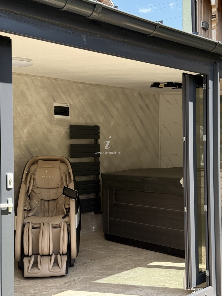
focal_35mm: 48
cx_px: 111
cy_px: 148
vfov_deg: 39.7
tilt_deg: +0.1
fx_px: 410
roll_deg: +0.7
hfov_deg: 30.3
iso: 100
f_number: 1.78
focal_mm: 6.76
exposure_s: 1/1330
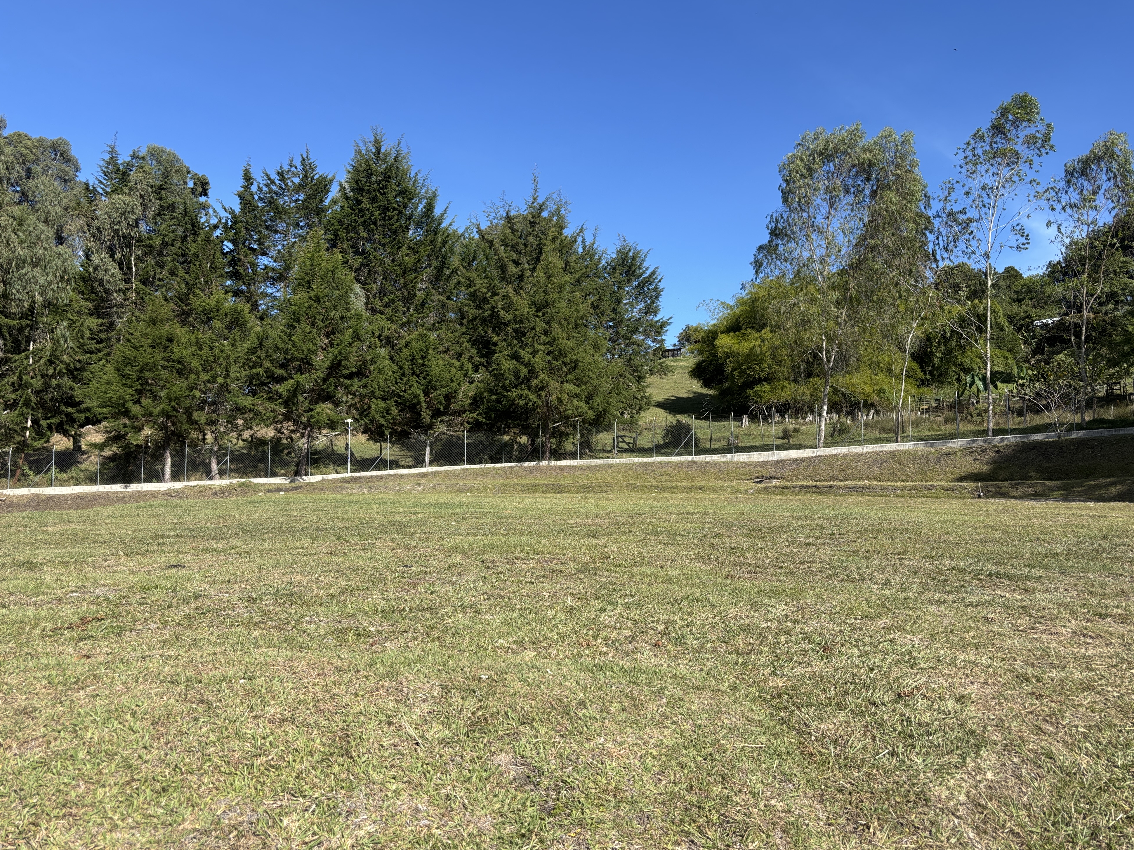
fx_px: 884
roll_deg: +0.3
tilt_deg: +2.7
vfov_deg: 51.4
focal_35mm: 27
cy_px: 430
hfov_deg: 65.3
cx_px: 573
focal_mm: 5.96
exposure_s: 1/2024
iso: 50
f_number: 1.6
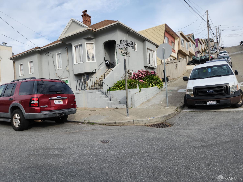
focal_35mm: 23
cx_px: 122
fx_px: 161
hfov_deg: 73.9
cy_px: 91
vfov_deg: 58.9
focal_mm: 5.4
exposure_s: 1/892
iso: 20
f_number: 1.8
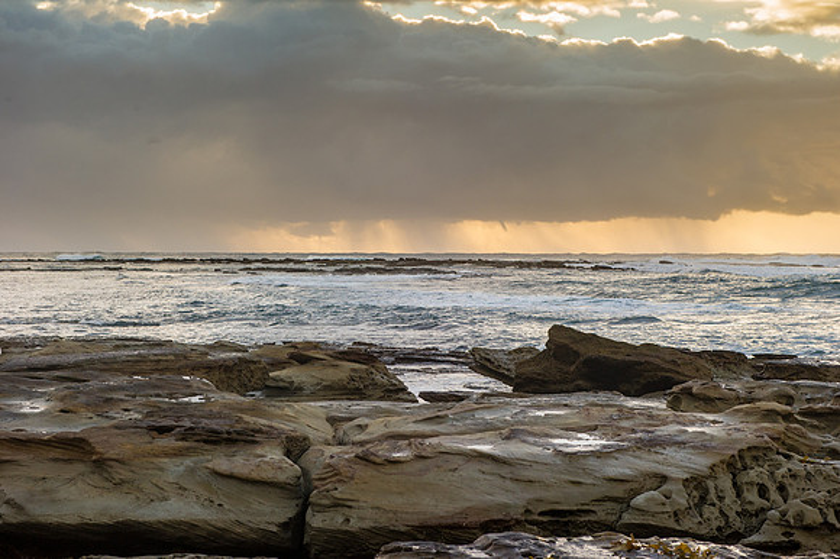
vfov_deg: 19.4
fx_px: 1632
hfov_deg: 28.9
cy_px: 280
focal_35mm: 70
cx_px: 420
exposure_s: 1/320
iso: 1000
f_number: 6.3
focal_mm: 70
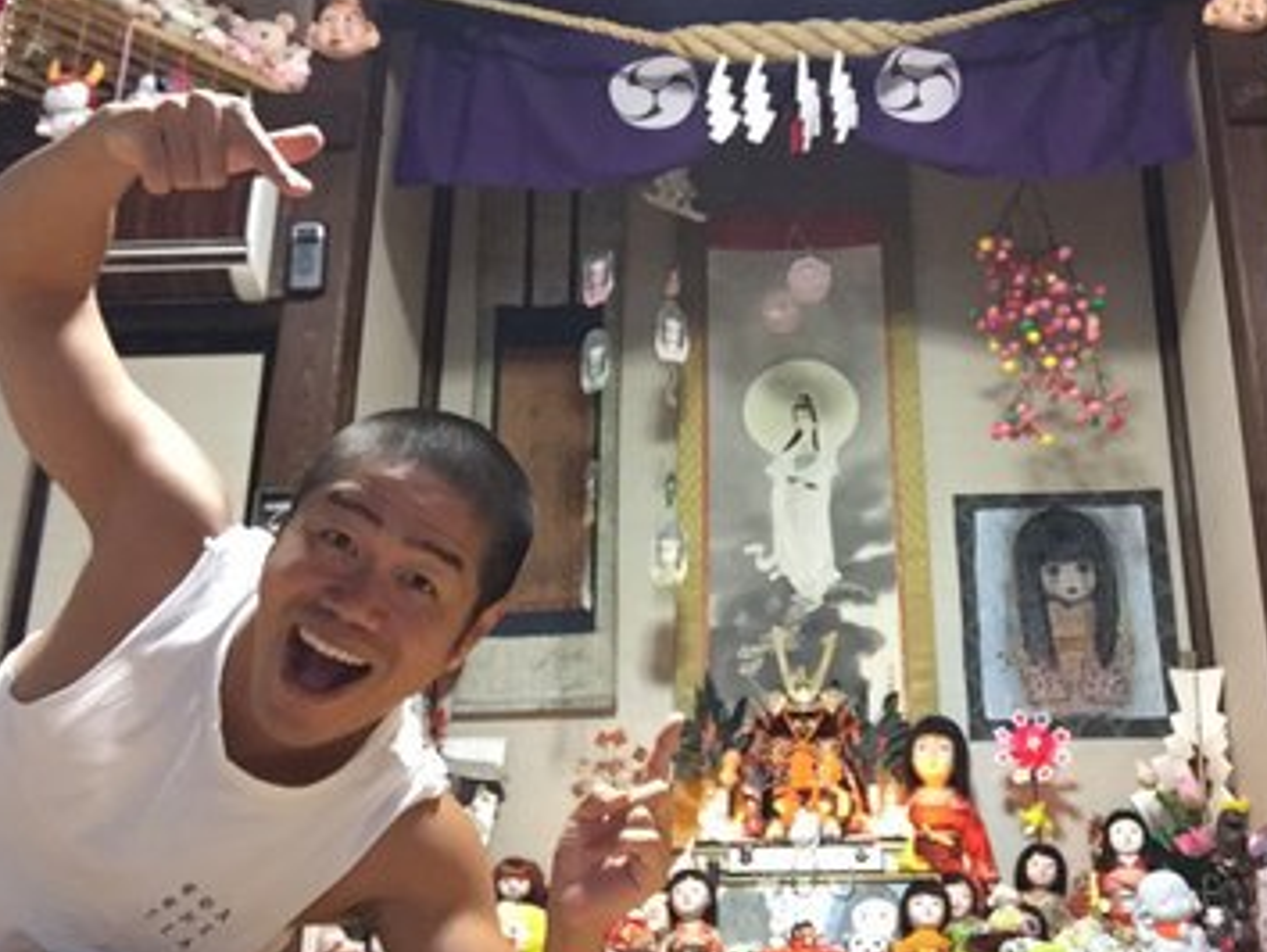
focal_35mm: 42
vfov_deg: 34.4
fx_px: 1538
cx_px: 791
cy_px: 494
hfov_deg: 44.4
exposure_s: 1/17
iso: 250
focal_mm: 2.65
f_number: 2.2
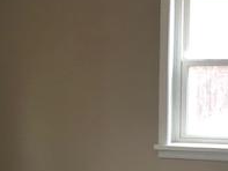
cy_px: 151
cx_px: 110
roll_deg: +0.6
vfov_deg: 16.1
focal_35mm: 91
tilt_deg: -5.8
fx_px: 600
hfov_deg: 21.5
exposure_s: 1/12
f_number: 1.8
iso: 100
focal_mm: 4
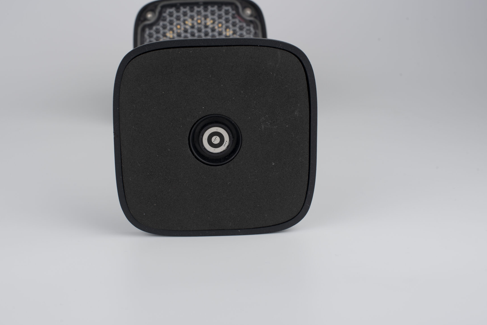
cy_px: 139
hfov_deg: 33.9
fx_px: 798
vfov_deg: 23.0
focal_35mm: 59
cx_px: 211
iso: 100
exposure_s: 1/100
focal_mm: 50
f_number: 16
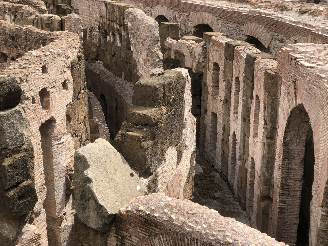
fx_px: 493
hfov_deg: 36.8
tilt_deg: -18.8
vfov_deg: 28.0
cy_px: 123
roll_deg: +0.1
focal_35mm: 52
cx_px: 164
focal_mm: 6
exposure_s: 1/425
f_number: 2.4
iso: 16
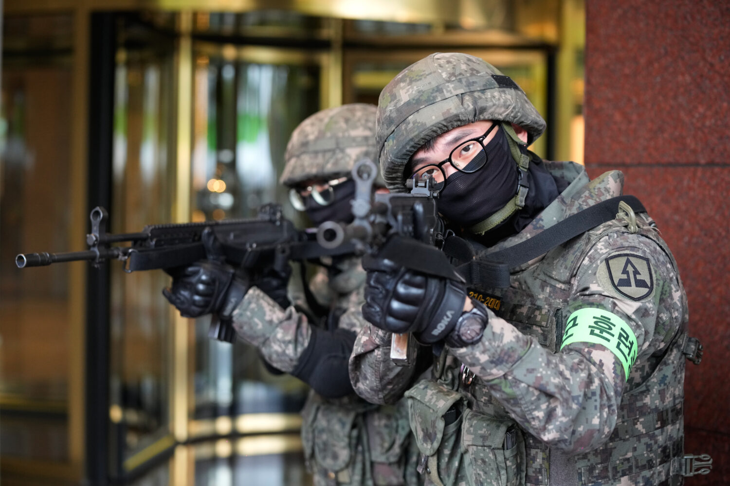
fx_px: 1419
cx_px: 365
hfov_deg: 28.8
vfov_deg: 19.5
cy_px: 243
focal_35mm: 70
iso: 2000
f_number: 3.2
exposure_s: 1/500
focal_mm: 70
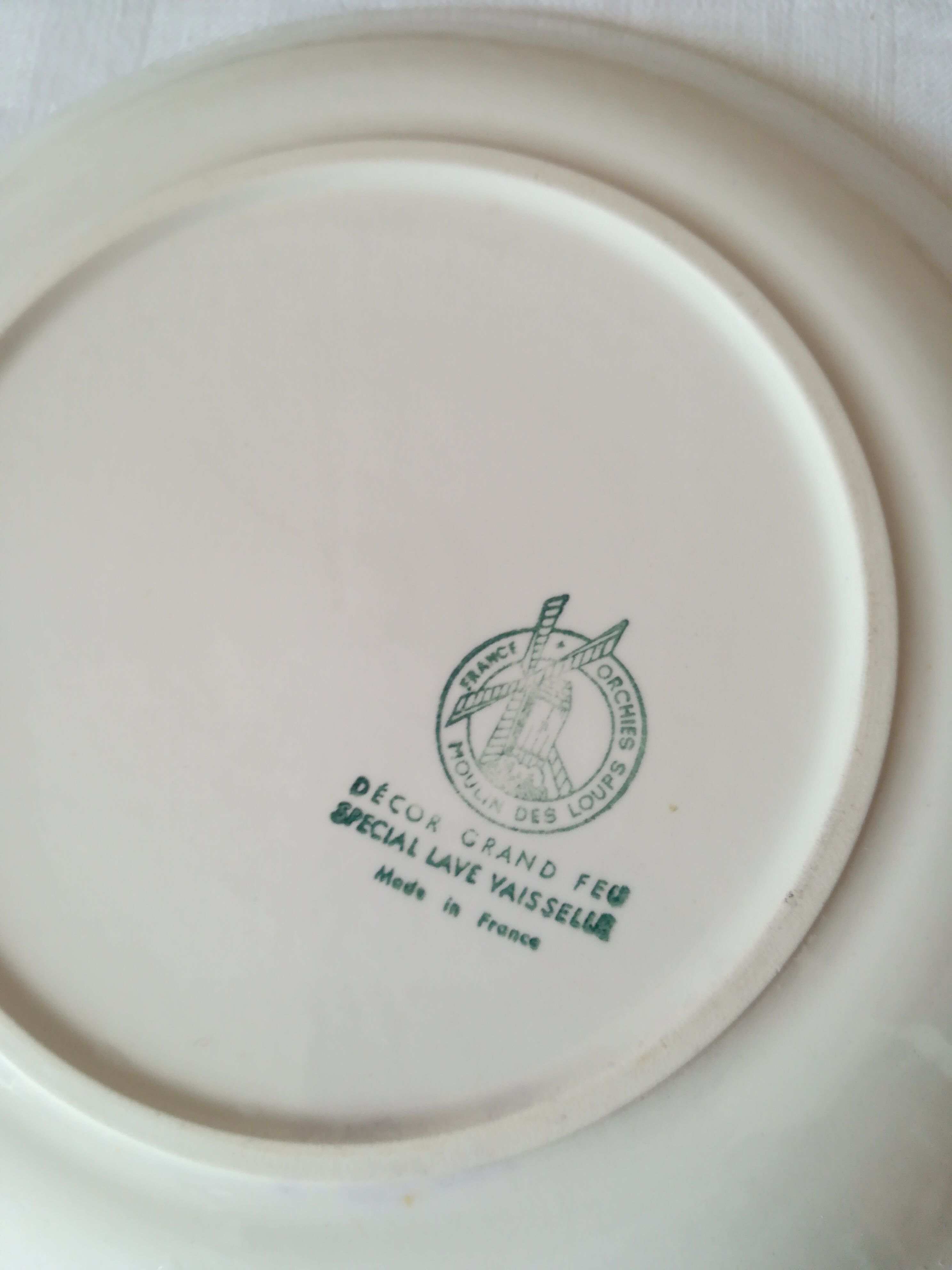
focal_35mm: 26
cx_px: 476
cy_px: 635
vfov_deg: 67.3
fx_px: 953
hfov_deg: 53.1
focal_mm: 3.83
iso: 100
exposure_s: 1/33.3
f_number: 2.2
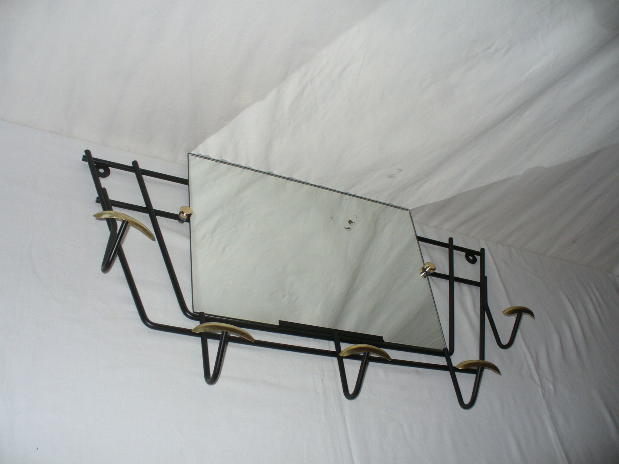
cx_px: 310
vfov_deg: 38.7
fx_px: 662
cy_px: 232
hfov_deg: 50.1
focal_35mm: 37
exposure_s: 1/30
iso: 100
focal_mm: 6.1
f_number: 2.8
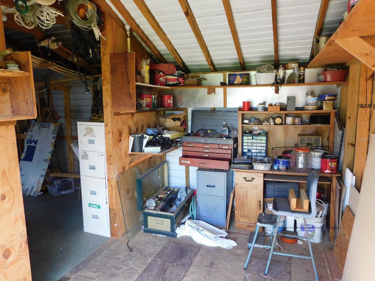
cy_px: 139
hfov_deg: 71.6
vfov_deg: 56.8
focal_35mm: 24
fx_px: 260
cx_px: 187
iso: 125
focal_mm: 4
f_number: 3
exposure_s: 1/60
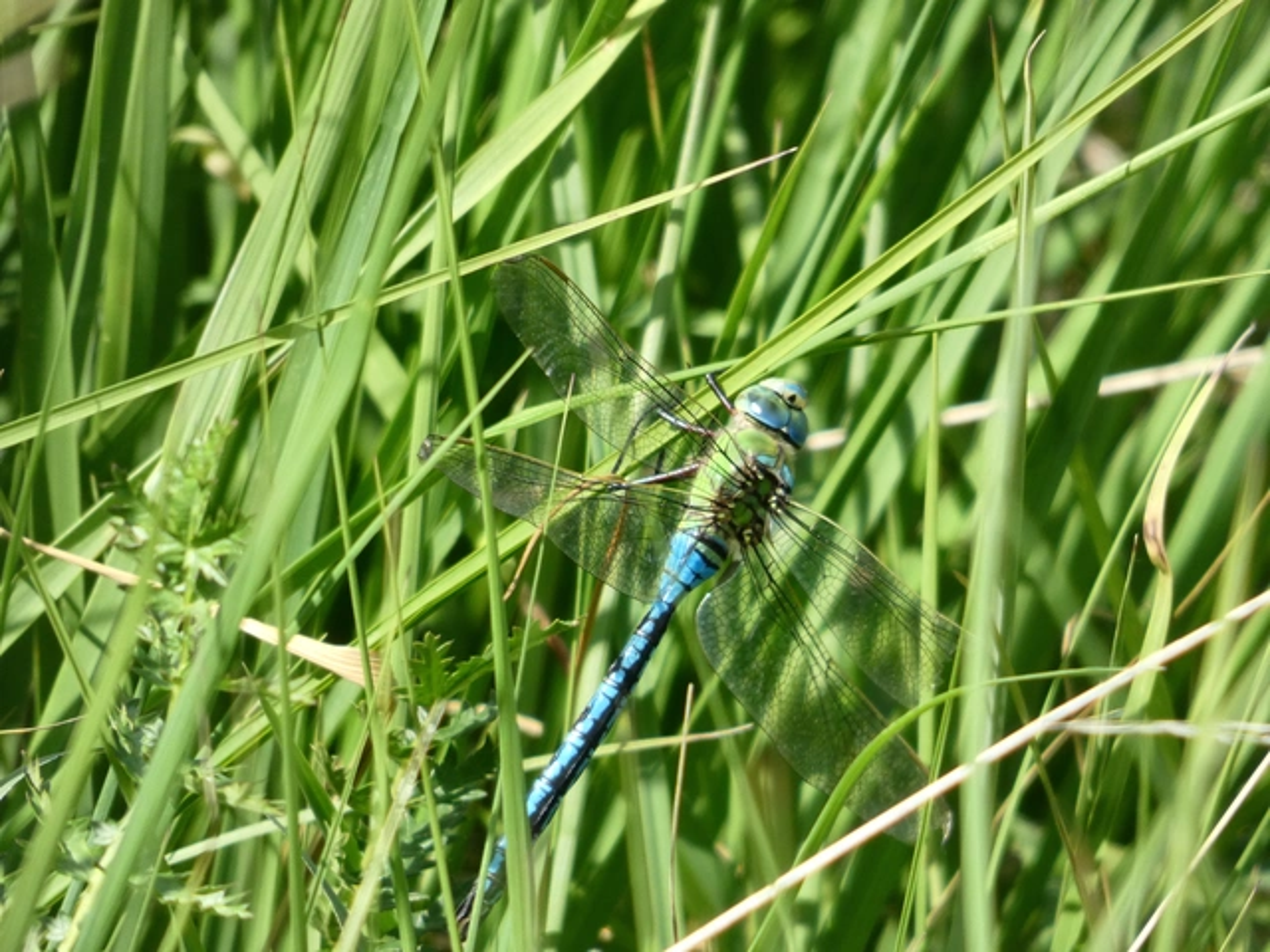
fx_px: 44026
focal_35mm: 1200
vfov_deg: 1.2
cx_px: 635
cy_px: 476
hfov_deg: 1.7
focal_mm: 215
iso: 200
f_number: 5.9
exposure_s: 1/640
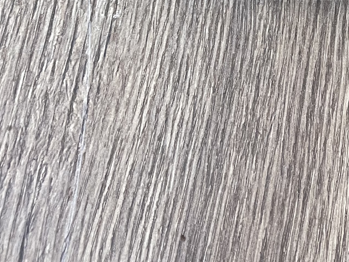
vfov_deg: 16.8
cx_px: 386
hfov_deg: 22.5
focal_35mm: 82
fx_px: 827
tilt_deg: -51.9
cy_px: -98
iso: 125
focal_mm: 4.2
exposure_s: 1/79
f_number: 1.6
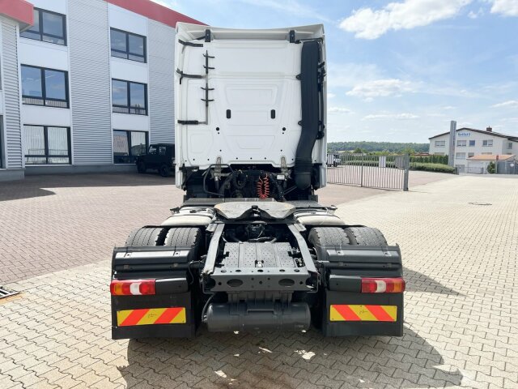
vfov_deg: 53.1
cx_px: 259
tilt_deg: -6.1
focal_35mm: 26
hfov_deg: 67.3
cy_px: 194
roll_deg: +0.5
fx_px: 389
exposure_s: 1/4444
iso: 50
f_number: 1.5
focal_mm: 5.7
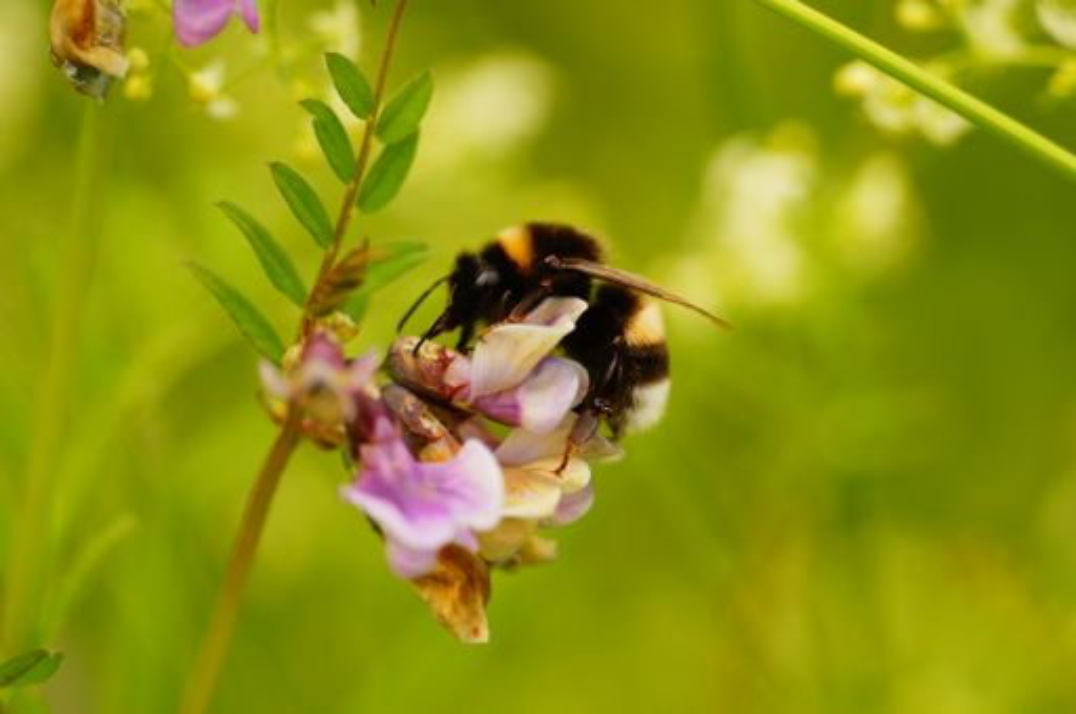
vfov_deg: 9.1
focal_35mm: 150
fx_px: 4478
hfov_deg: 13.7
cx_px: 538
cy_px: 357
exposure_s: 1/1000
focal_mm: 100
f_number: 3.5
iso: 320
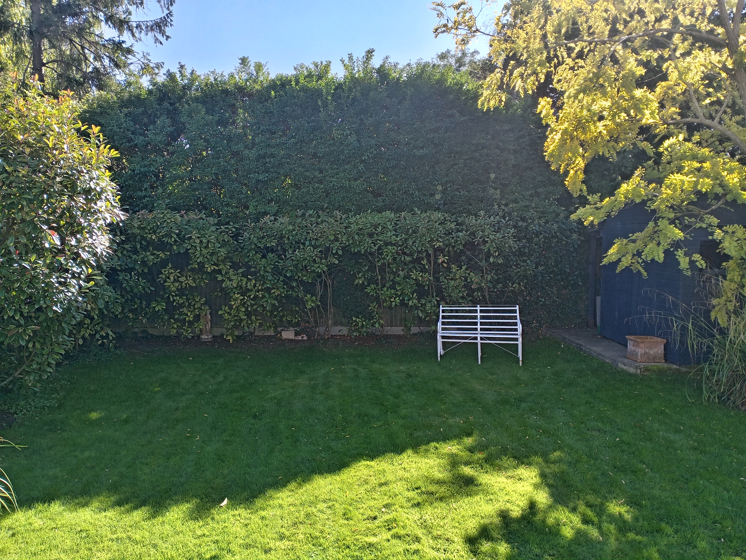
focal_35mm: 27
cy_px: 280
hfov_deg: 65.3
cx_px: 373
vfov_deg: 51.4
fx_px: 582
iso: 103
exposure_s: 1/175
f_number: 1.8
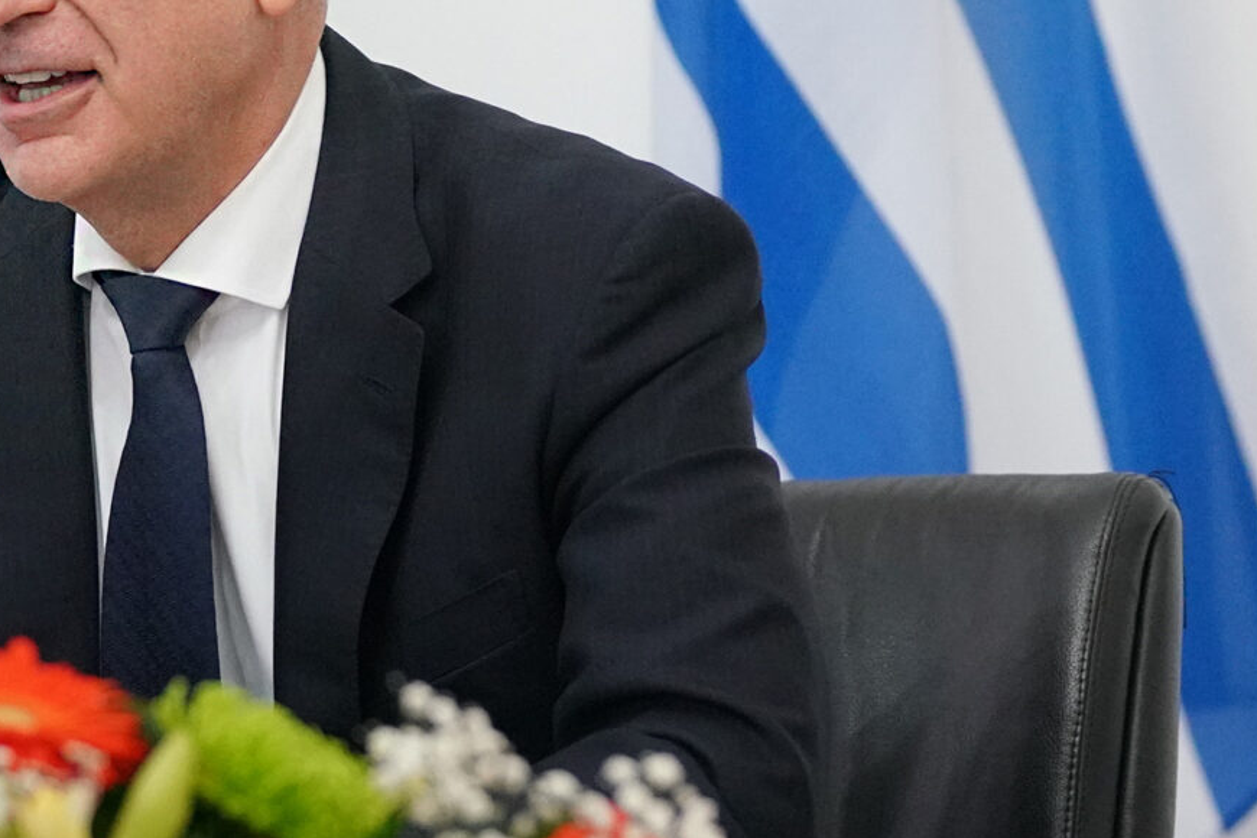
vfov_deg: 4.5
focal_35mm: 303
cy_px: 262
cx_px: 1091
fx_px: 10579
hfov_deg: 6.8
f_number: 2.8
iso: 5000
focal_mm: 103
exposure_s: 1/160
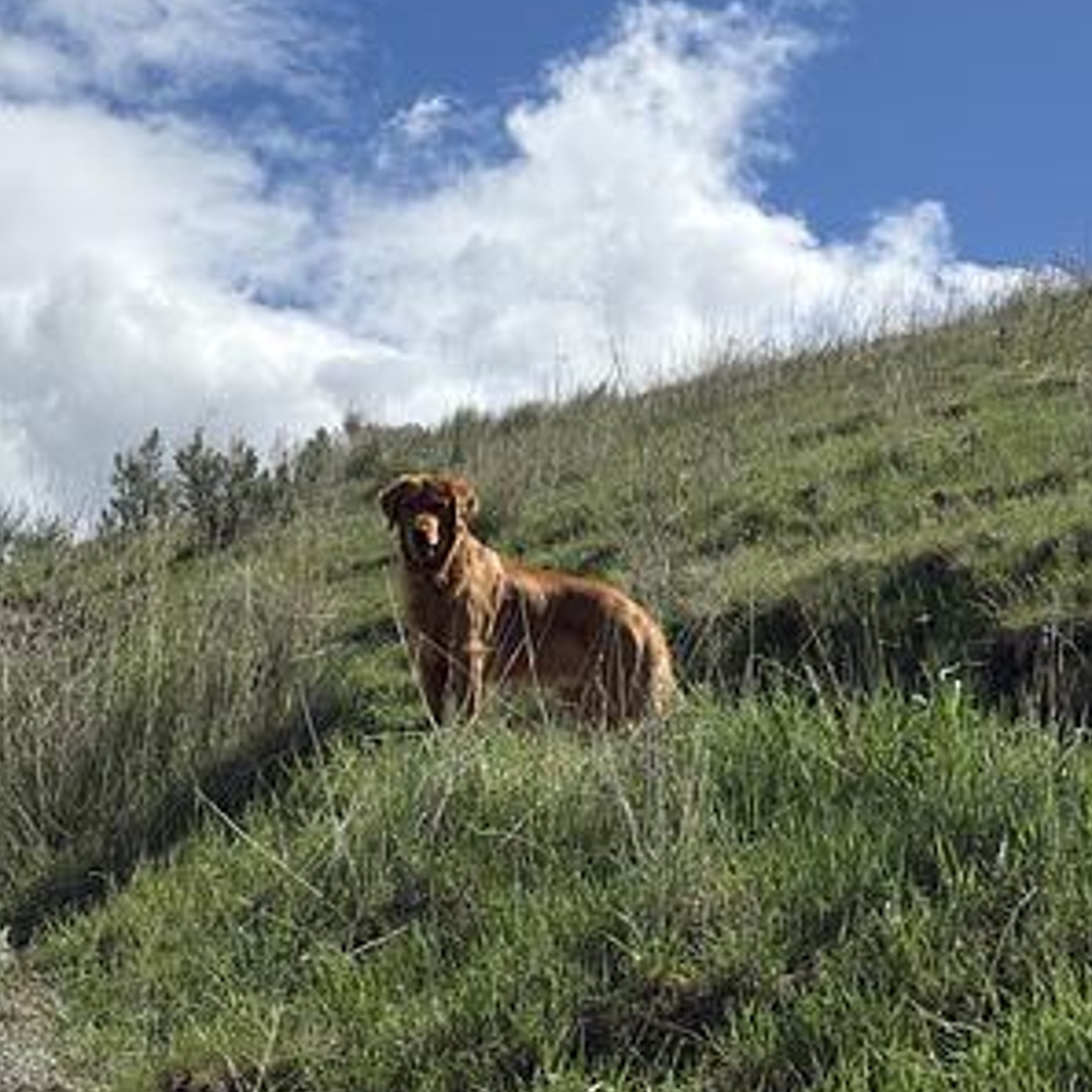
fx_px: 2213
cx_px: 548
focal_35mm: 62
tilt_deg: +19.1
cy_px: 452
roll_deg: -3.3
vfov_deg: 27.7
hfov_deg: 27.7
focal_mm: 5.96
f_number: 1.6
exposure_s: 1/4630
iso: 25
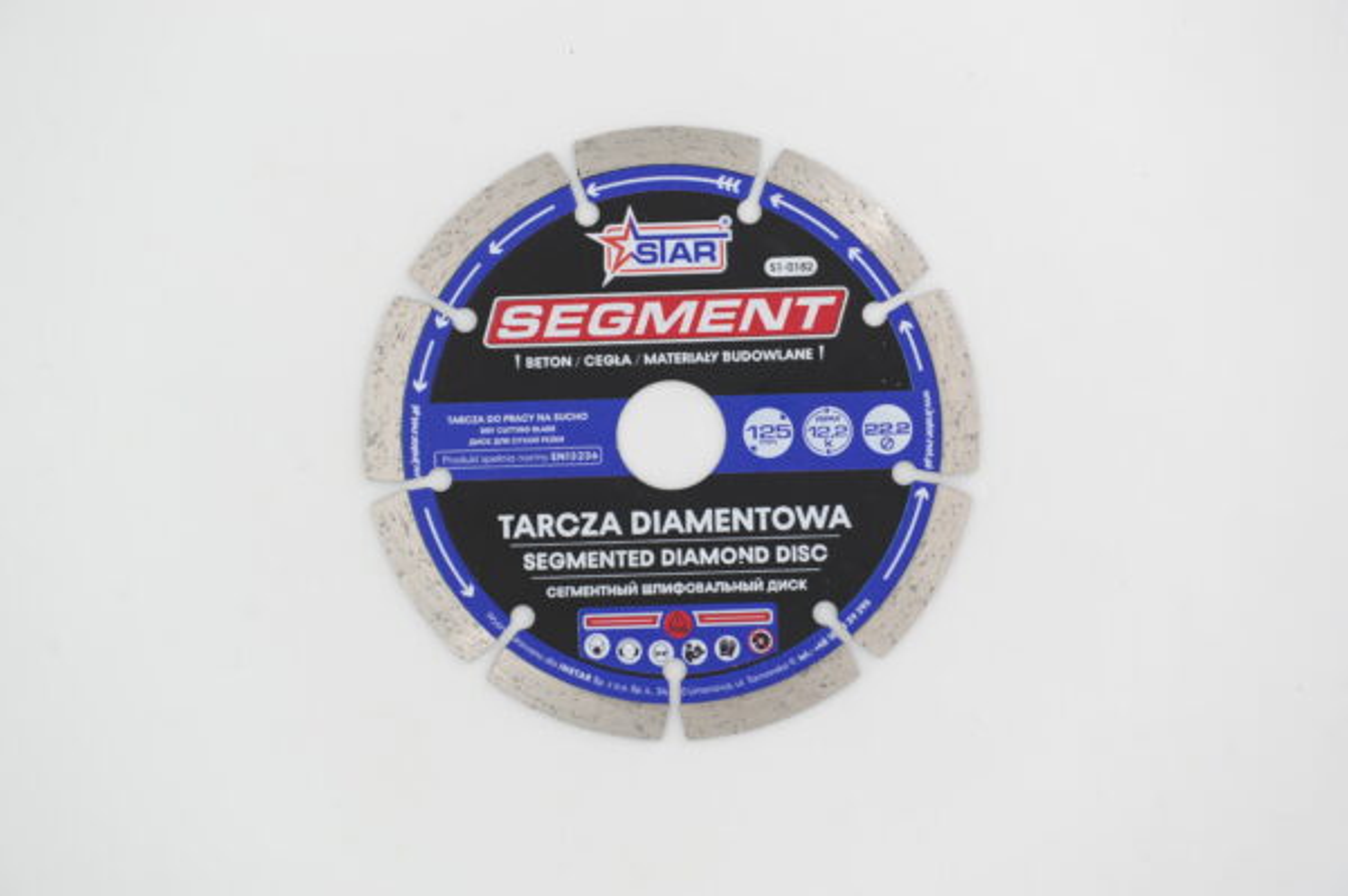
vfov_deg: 19.4
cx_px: 674
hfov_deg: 28.9
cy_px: 448
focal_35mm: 70
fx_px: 2619
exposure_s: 1/250
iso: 200
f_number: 5
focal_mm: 70
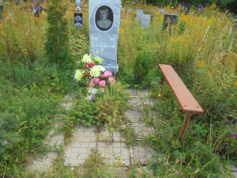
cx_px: 118
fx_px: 178
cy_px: 89
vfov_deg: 53.1
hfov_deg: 67.3
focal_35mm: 26
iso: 100
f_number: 3.5
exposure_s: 1/250
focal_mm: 4.6
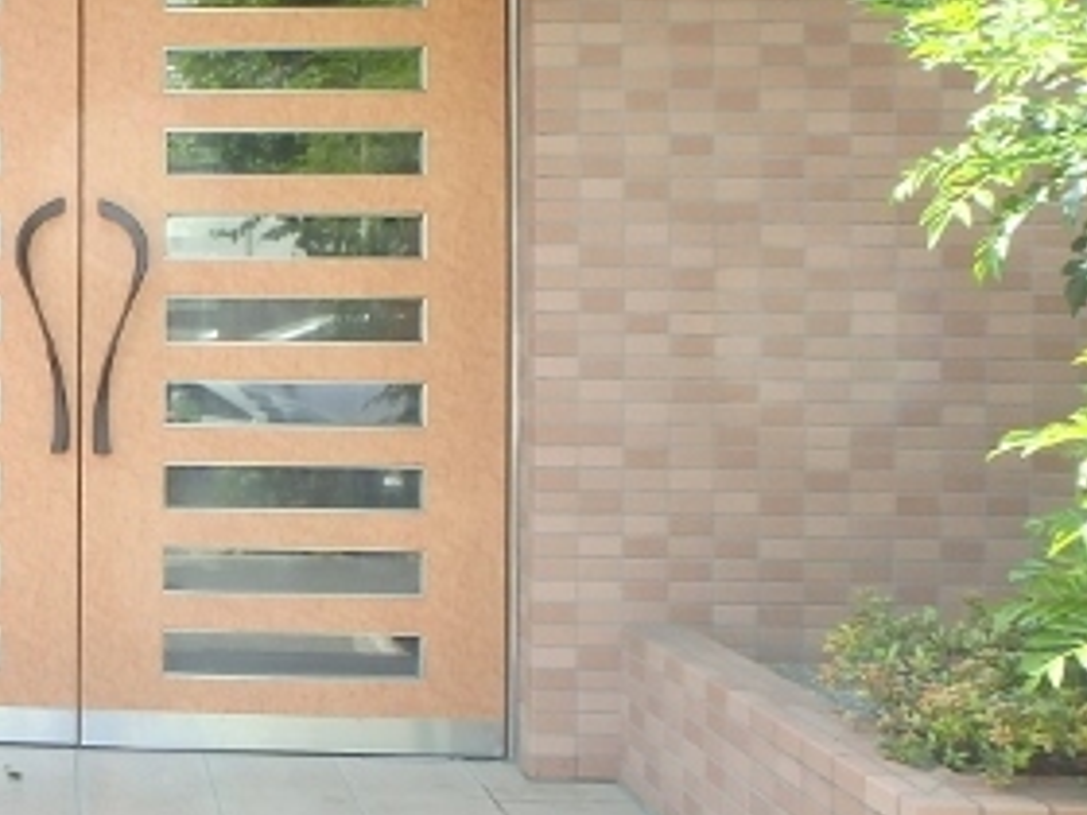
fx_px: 1507
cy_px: 287
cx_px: -66
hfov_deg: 34.9
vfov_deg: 30.1
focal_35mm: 48
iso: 125
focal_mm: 3.7
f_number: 3.5
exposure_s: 1/100
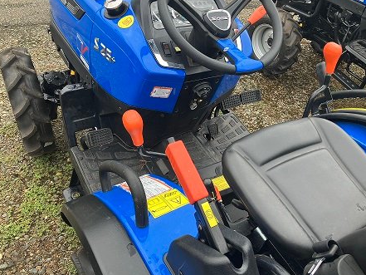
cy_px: 122
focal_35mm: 32
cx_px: 192
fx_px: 338
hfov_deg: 56.8
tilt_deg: -41.4
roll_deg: -9.5
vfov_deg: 44.1
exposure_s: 1/126
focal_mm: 3.99
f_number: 1.8
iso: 20
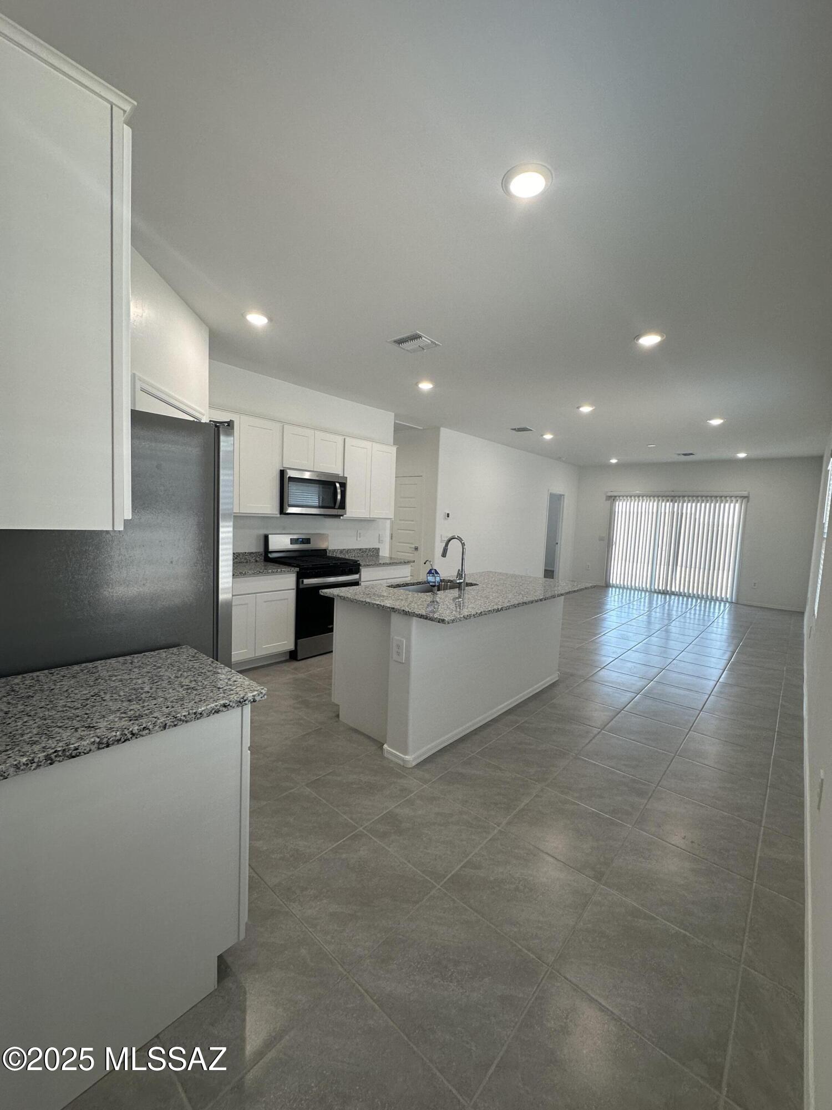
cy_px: 555
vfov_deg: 102.1
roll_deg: -3.2
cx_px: 416
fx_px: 449
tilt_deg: -4.7
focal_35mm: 14
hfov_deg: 85.7
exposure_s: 1/120
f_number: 2.2
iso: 125
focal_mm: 2.22
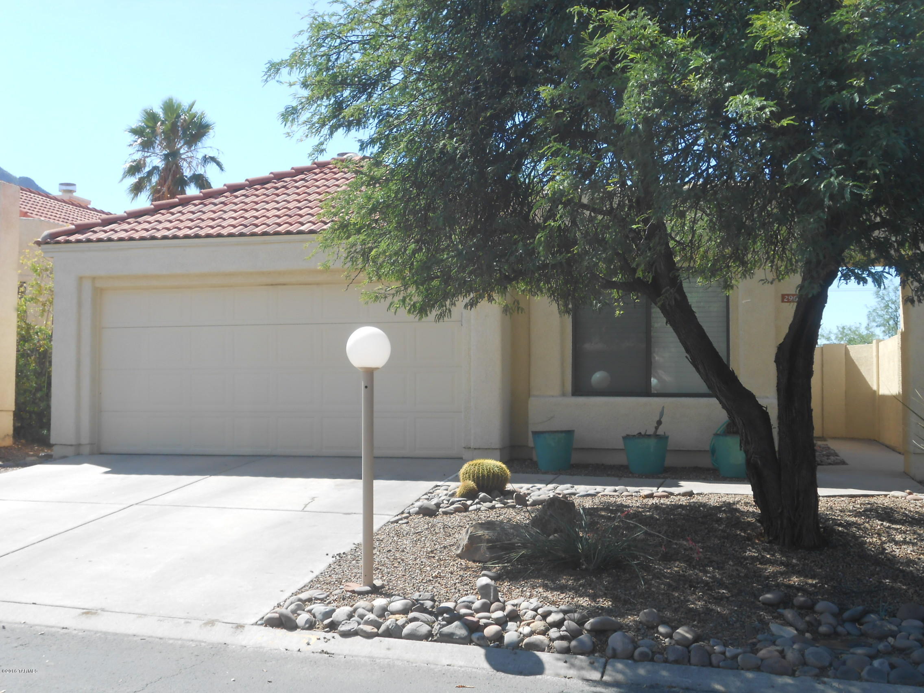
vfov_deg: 32.9
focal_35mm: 44
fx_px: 1174
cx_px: 462
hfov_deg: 42.9
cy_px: 346
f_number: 4.5
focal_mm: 7.8
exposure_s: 1/320
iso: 80
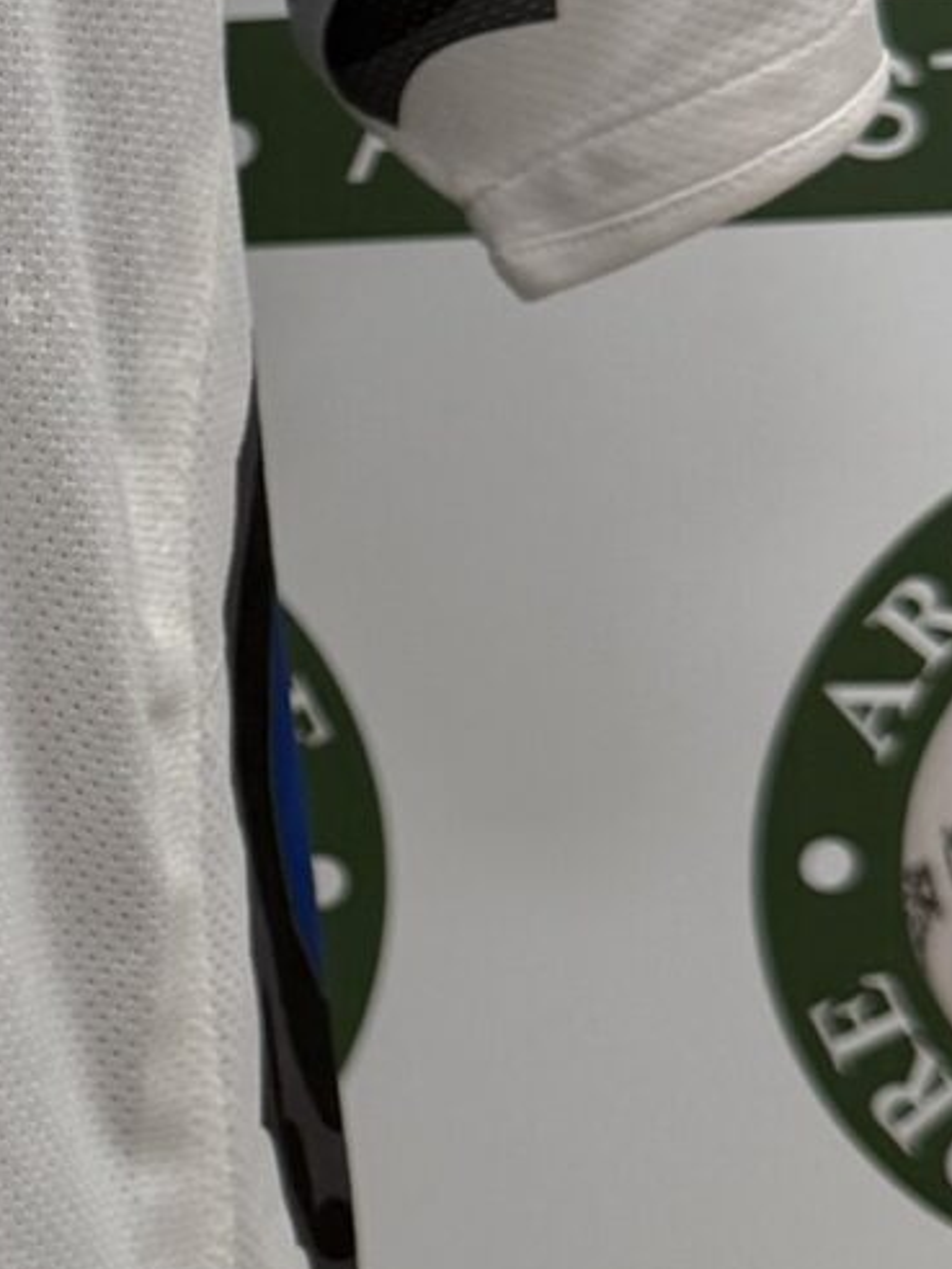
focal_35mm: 125
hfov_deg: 10.8
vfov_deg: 15.8
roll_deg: +2.4
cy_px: 689
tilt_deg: -8.6
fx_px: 4584
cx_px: -939
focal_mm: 6.76
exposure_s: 1/100
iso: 64
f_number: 1.78
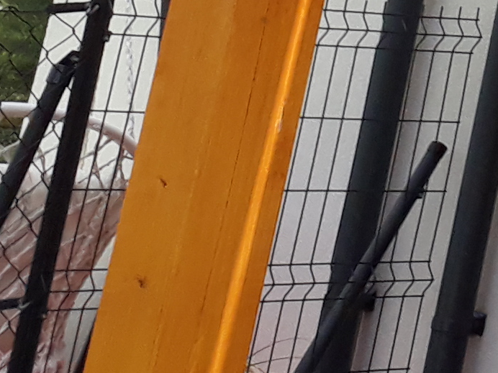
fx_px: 2316
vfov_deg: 8.0
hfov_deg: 9.9
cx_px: 1379
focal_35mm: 161
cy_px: -720
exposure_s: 1/549
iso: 40
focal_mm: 3.71
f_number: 1.7
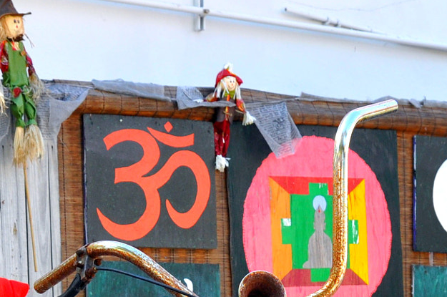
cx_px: 154
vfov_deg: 9.9
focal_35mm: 133
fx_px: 1645
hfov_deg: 15.4
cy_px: 472
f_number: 7.1
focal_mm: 27
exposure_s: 1/200
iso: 400
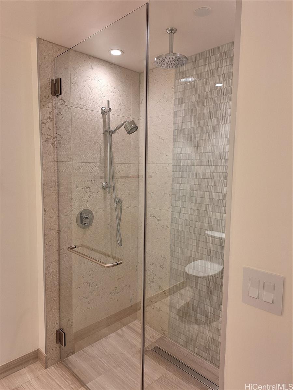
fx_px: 260
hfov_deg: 58.9
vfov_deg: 73.9
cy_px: 195
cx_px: 146
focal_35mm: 23
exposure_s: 1/60
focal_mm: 5.54
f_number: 1.8
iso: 64
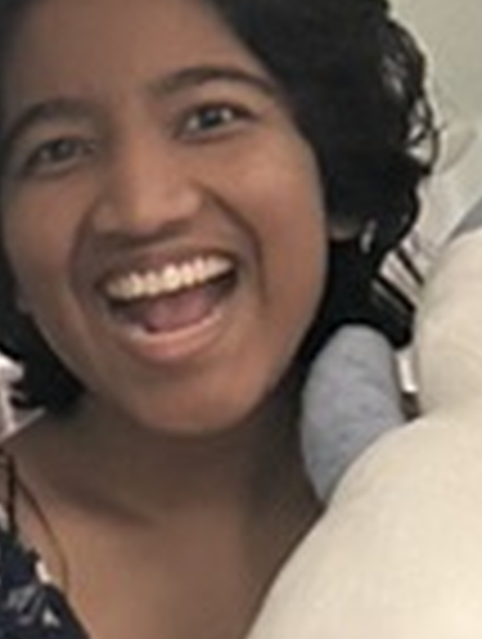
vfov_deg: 10.5
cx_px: 275
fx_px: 3461
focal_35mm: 187
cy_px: 140
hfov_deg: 8.0
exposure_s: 1/30
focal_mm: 5.7
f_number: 1.5
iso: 800
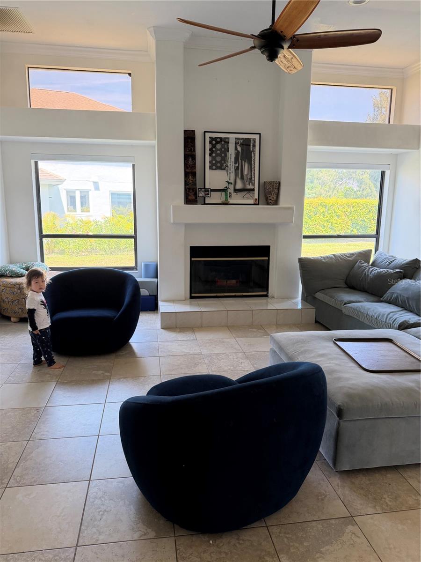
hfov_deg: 56.8
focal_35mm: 24
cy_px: 281
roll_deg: -0.2
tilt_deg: -10.9
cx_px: 210
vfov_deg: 71.6
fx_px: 389
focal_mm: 6.76
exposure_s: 1/219
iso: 160
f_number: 1.78
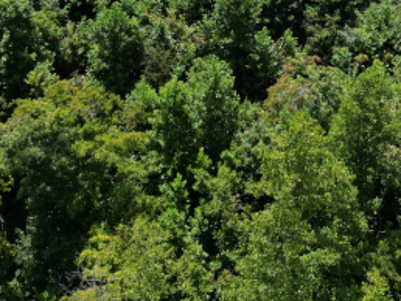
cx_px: 209
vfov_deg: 21.6
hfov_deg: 31.2
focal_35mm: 62
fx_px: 719
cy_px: -82
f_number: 1.7
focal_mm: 6.72
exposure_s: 1/2500
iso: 110
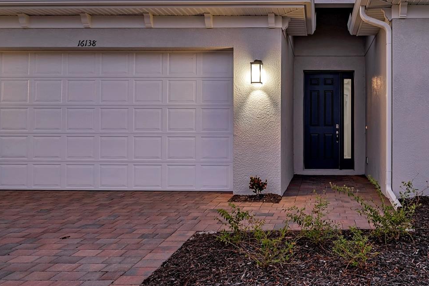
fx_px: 334
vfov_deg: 46.3
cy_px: 130
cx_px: 316
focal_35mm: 28
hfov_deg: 62.2
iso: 160
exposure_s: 1
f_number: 8
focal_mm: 11.5
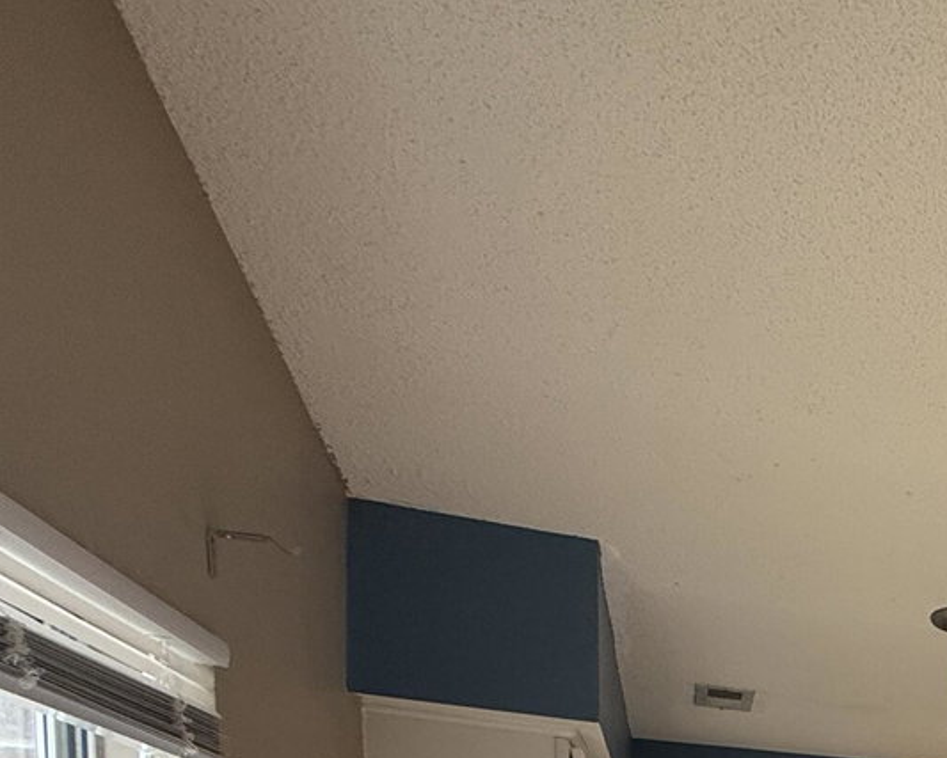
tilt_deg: -3.0
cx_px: 1365
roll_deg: -0.4
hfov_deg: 29.9
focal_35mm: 41
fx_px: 1150
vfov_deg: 28.7
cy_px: 1023
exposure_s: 1/120
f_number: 2.2
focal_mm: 2.22
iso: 125
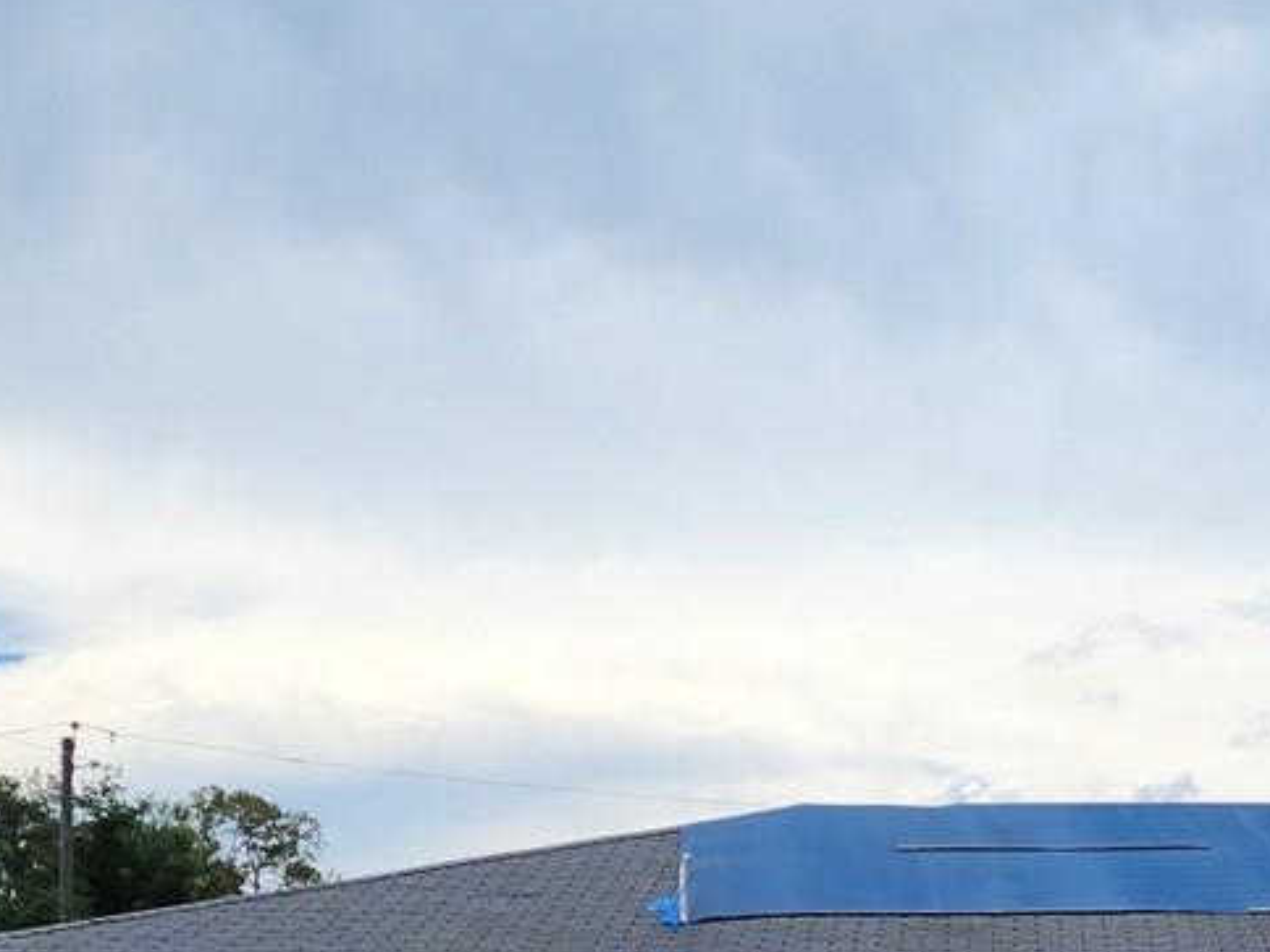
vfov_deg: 18.0
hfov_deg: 25.0
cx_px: 1118
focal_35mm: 76
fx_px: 2788
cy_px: 1267
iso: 12
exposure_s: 1/1000
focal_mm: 6.4
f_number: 1.8
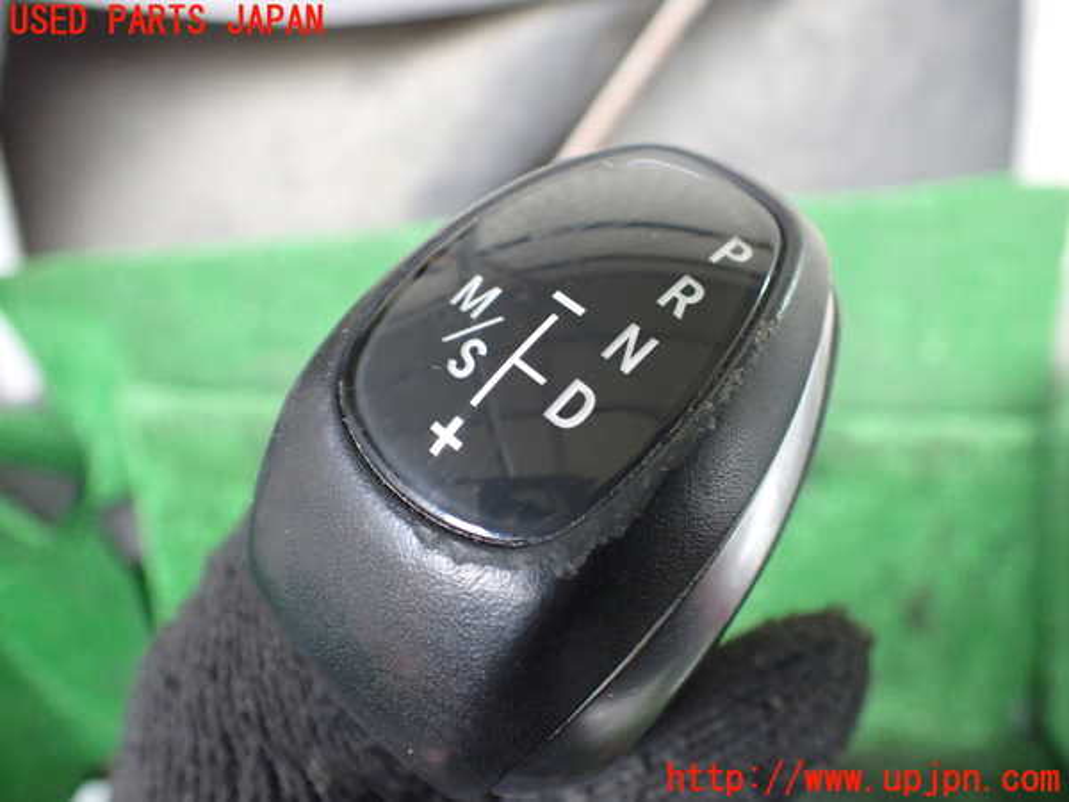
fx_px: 926
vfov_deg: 46.8
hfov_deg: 60.0
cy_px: 401
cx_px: 534
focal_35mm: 30
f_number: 2.3
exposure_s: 1/60
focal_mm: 5.4
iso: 800
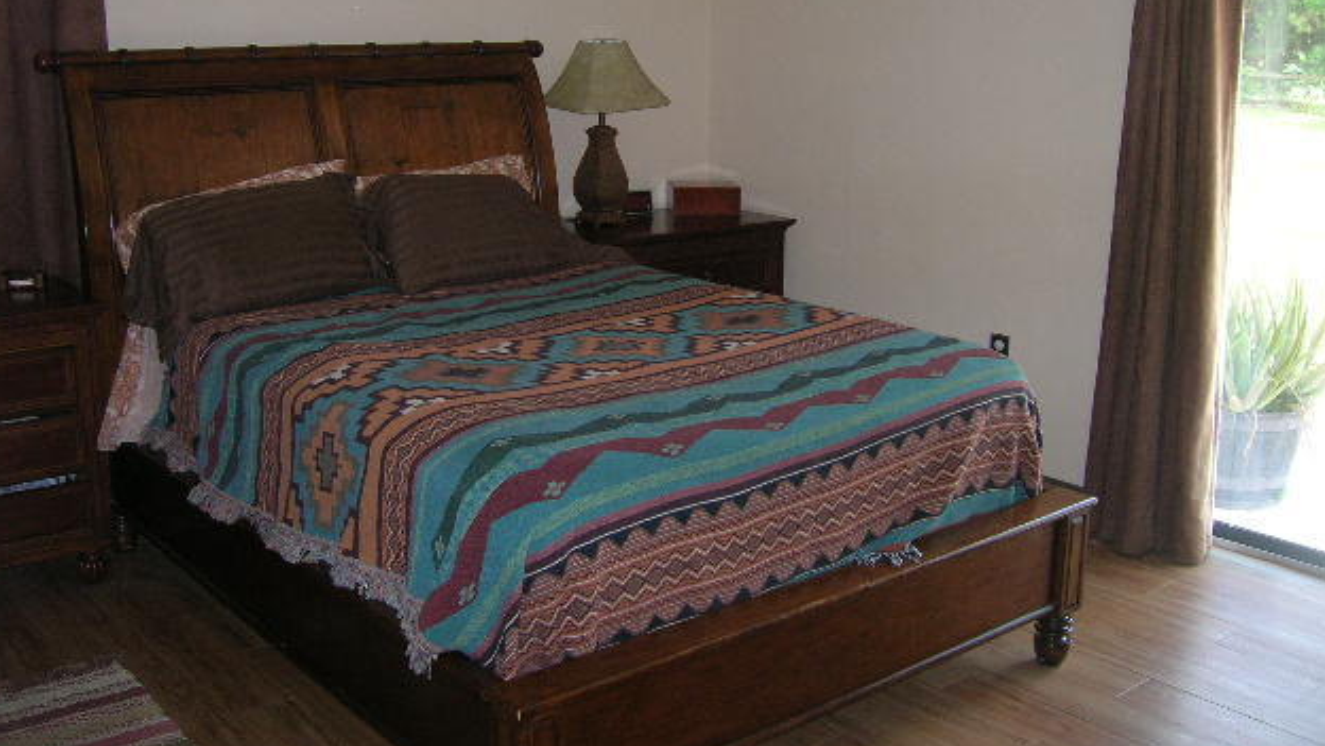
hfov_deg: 52.8
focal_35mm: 38
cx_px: 654
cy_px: 295
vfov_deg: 31.1
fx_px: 1335
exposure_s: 1/60.1
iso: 103
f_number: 2.9
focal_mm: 5.7
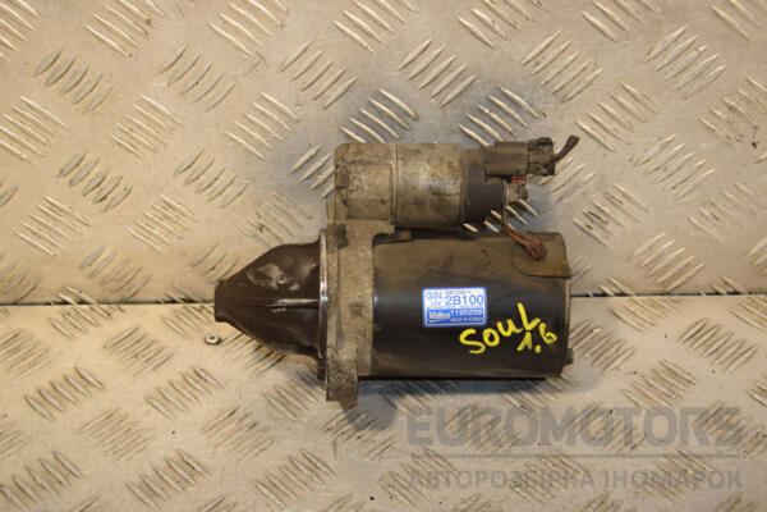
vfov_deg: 18.2
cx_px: 384
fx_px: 1598
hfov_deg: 27.0
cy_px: 256
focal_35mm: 75
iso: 800
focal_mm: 50
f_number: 6.3
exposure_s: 1/200
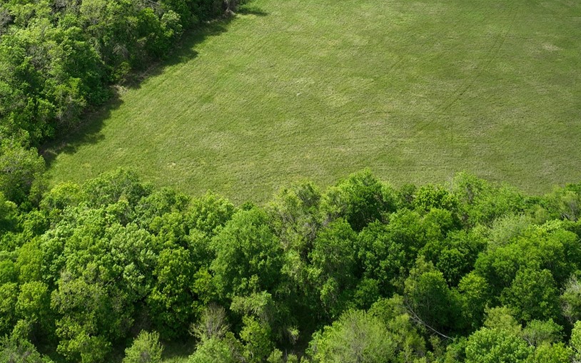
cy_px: -59
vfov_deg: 19.3
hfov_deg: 31.9
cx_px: 229
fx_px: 1014
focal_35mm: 64
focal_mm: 12.29
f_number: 2.8
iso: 110
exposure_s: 1/1600
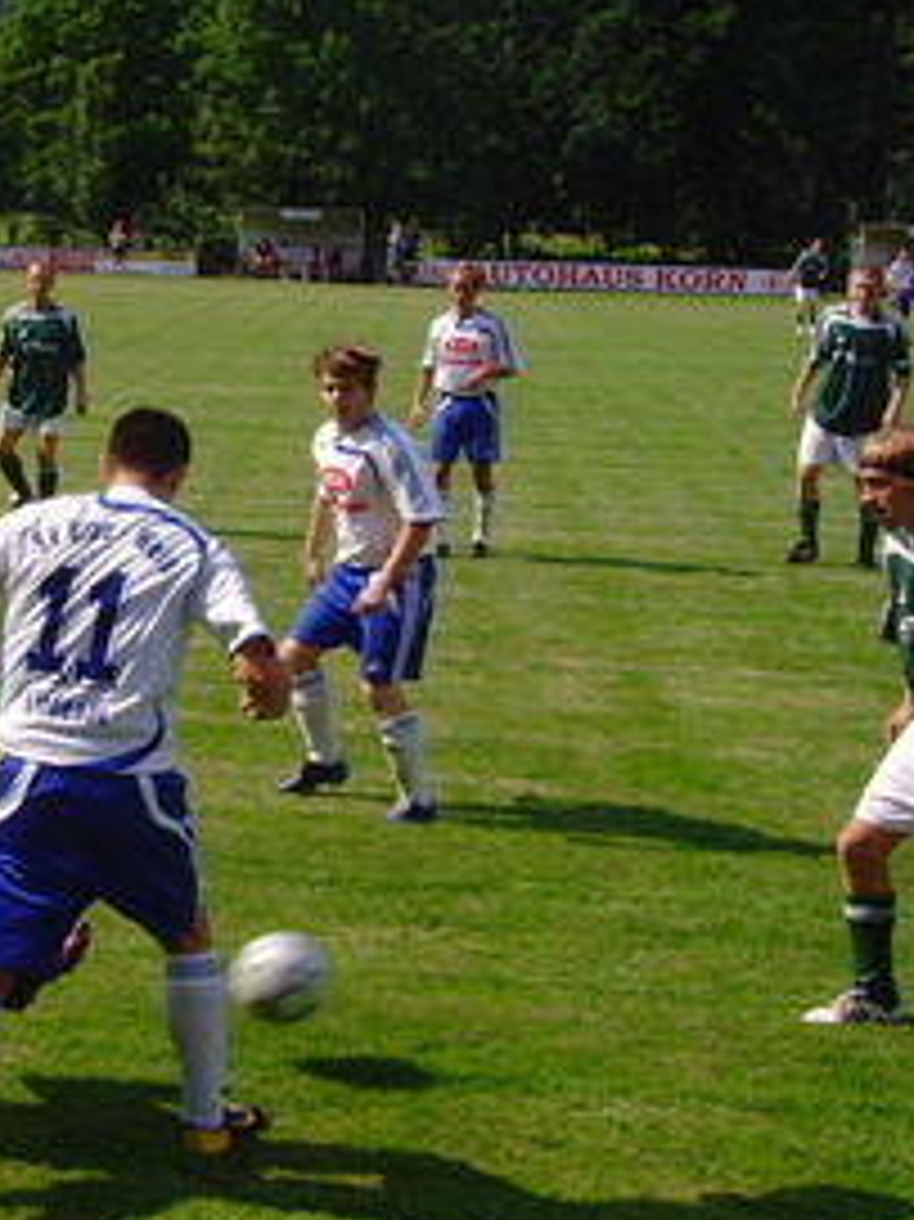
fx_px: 2537
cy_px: 615
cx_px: -144
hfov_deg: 19.4
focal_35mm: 72
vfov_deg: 27.0
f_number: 6.3
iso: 80
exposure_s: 1/250
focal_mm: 6.6
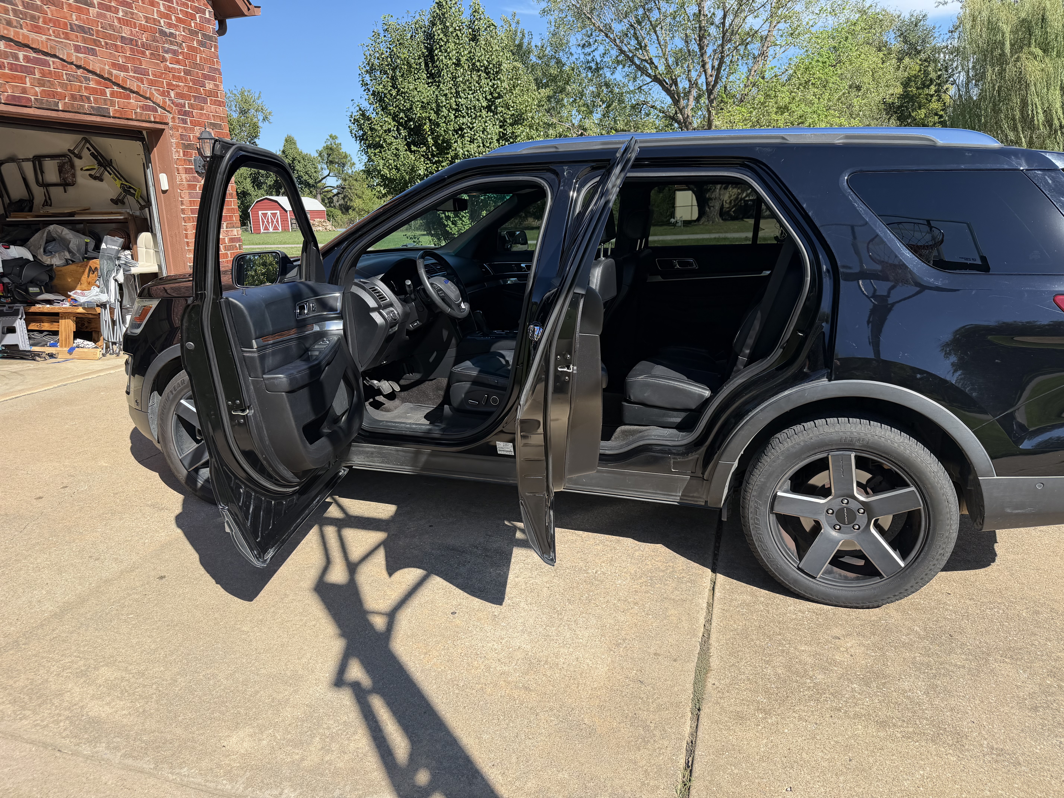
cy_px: 399
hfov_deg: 71.6
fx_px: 738
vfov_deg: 56.8
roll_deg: +2.8
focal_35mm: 24
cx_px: 532
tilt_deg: -13.4
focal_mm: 6.76
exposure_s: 1/2907
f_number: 1.78
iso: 80
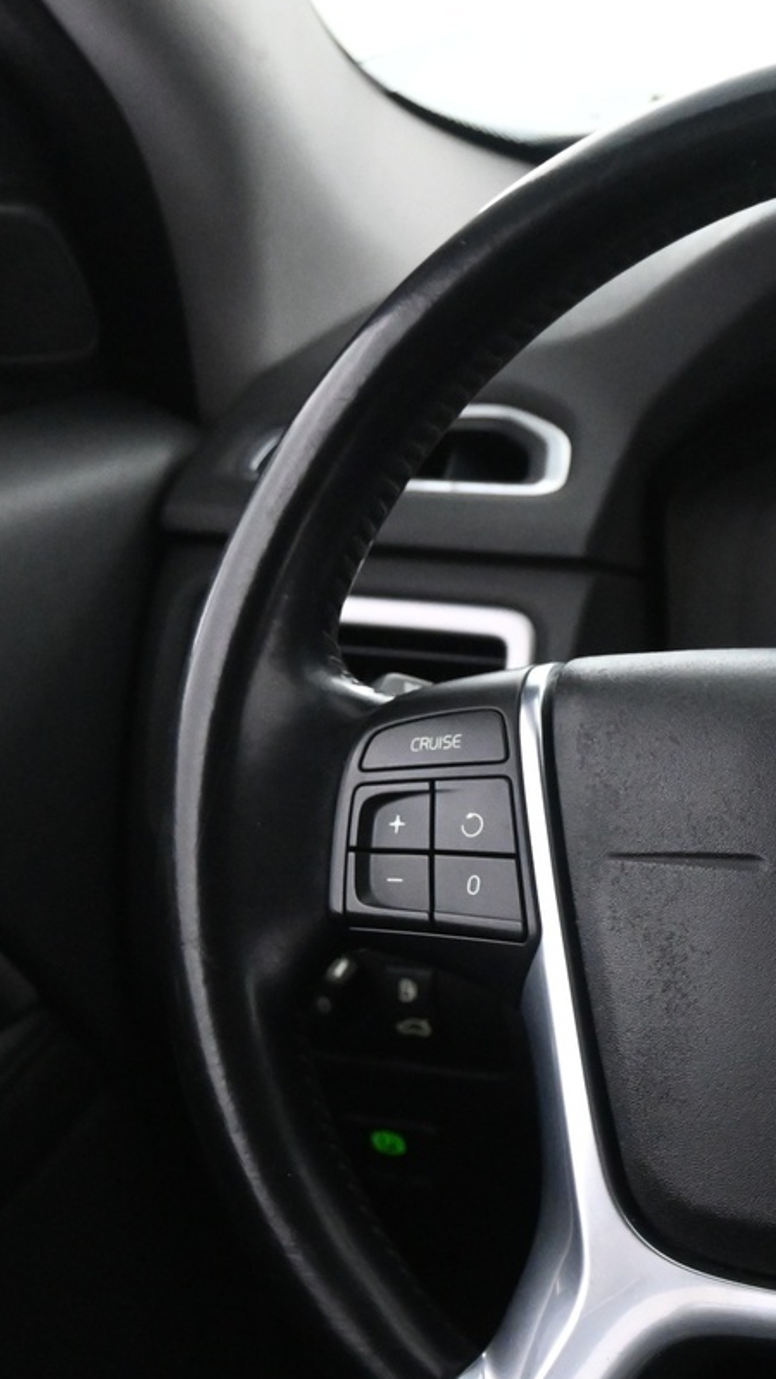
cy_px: 884
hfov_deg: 13.5
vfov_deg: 24.2
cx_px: 914
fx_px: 3202
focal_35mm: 88
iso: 3200
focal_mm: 27.5
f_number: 4.5
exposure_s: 1/60
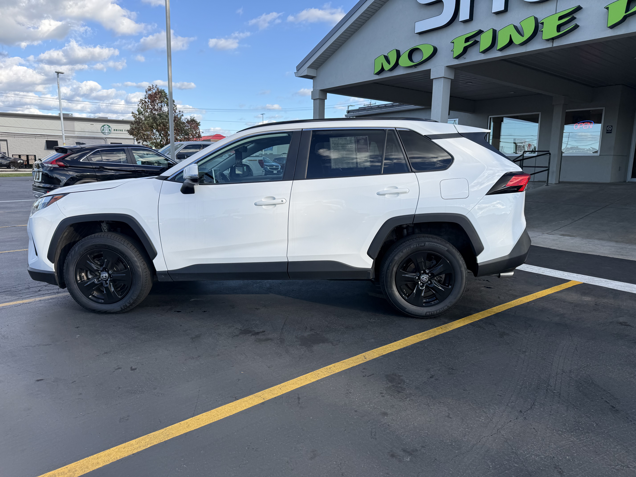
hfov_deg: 71.6
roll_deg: -1.1
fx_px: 441
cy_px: 238
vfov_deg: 56.8
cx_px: 318
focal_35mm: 24
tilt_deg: -9.8
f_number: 1.78
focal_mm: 6.76
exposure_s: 1/2000
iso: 80
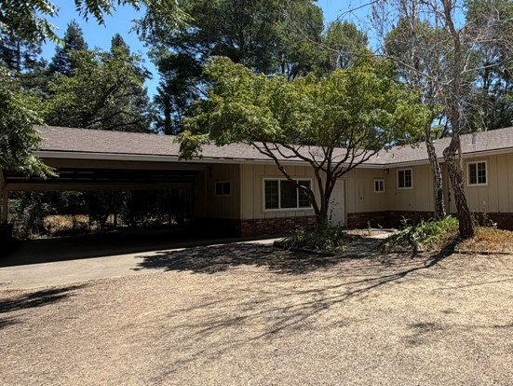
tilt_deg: +3.4
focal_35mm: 26
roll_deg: +1.7
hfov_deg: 62.2
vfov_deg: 53.1
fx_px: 386
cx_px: 402
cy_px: 181
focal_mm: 2.22
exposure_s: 1/770
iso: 32
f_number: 2.2
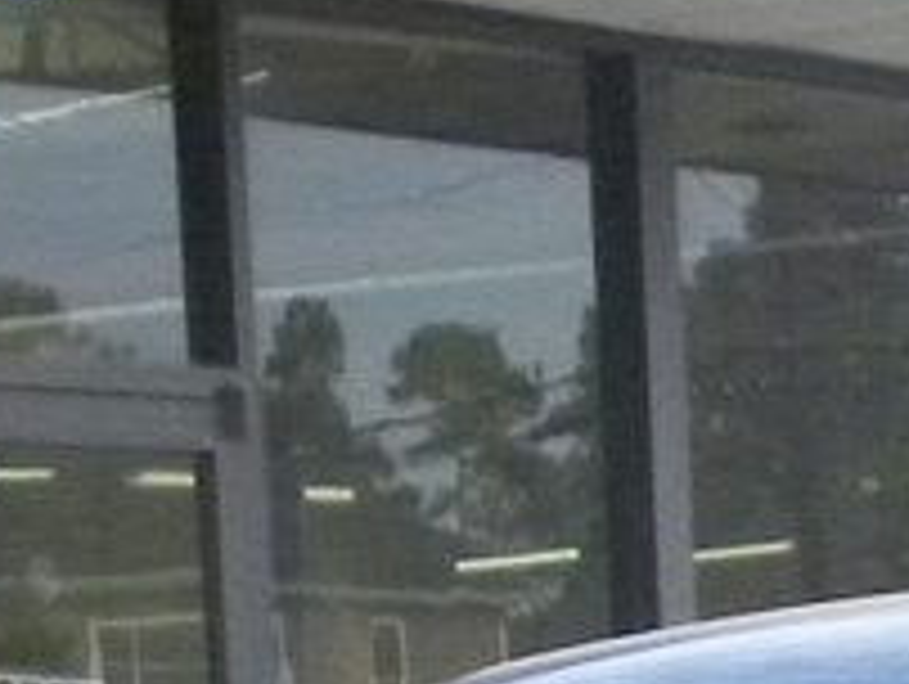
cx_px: 945
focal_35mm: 261
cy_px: 2488
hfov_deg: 7.5
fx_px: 6862
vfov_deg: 5.2
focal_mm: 5.9
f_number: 2.8
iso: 396
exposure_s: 1/65
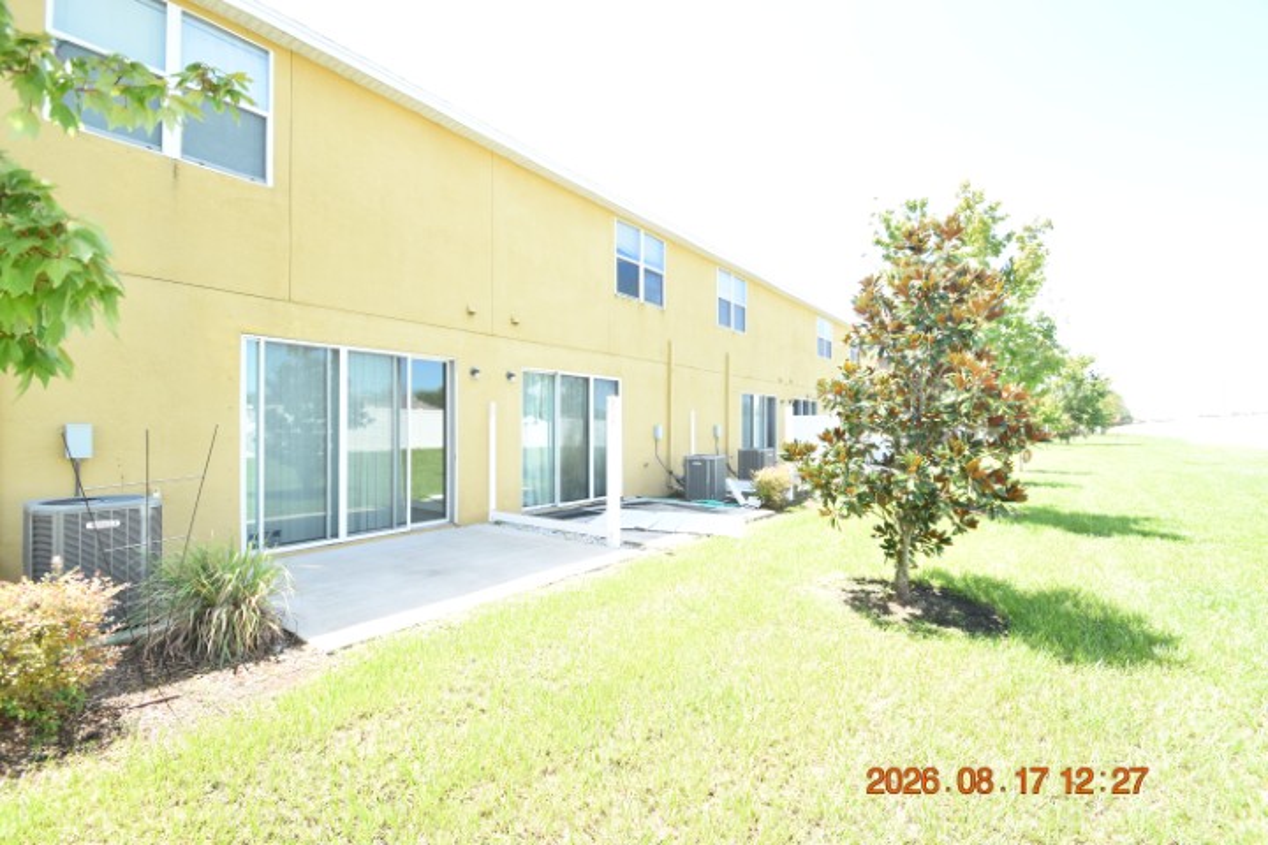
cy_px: 422
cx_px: 634
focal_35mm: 15
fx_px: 528
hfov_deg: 100.4
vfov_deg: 77.3
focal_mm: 10
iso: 400
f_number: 8
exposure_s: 1/250
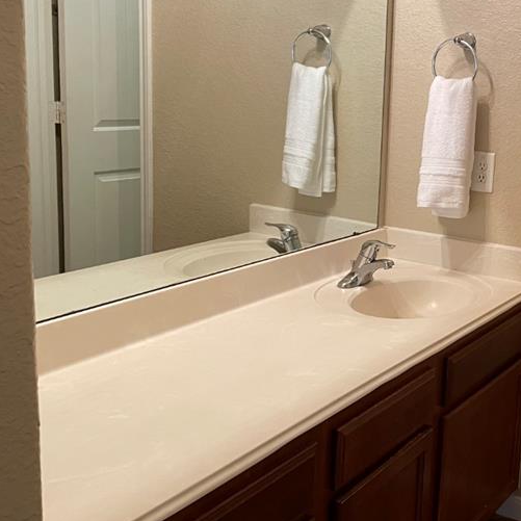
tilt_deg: -11.5
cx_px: 481
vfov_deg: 36.0
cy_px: 241
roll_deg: -3.7
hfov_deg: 33.9
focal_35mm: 47
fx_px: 800
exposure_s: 1/60
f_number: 1.6
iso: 250
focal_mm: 4.2
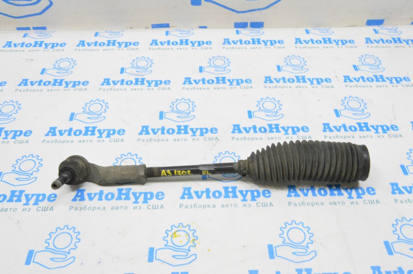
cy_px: 137
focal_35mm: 33
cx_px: 206
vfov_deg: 39.9
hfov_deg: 57.3
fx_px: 378
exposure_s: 1/15
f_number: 20
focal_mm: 22
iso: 6400
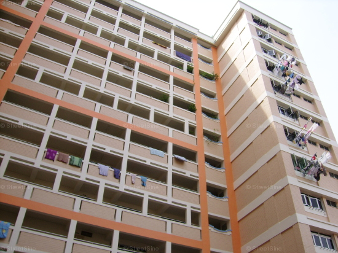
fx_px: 342
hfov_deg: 52.6
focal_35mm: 35
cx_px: 169
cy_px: 126
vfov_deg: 40.7
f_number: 5.8
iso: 50
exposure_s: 1/250
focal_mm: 5.95
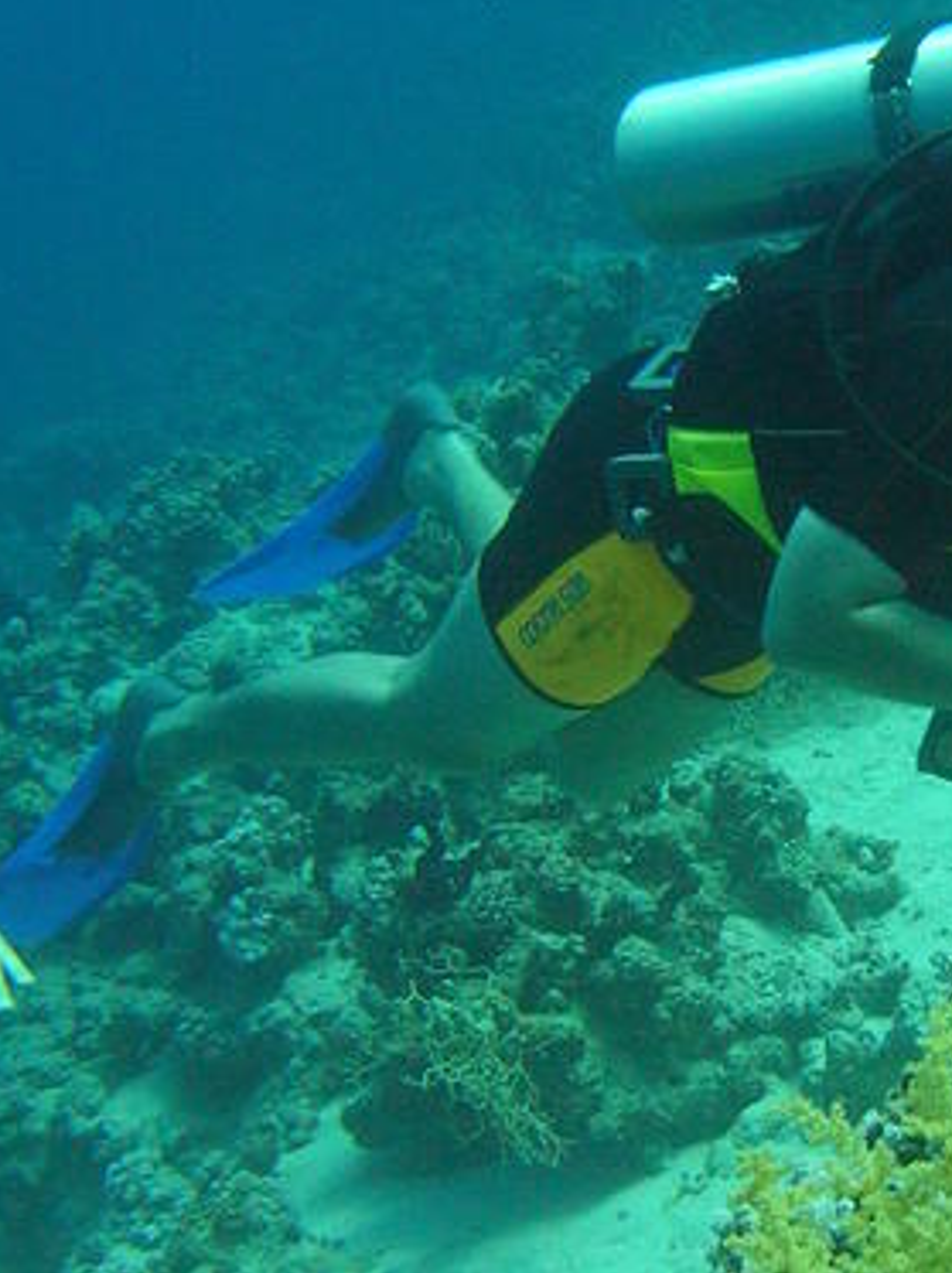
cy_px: 676
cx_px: 1012
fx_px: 2681
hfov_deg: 19.4
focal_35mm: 73
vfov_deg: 26.7
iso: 50
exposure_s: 1/100
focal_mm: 5.7
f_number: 4.9
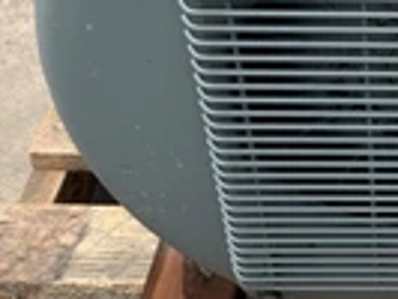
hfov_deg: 23.7
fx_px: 898
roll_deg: -2.4
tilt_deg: -36.6
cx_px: 419
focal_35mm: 78
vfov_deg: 18.9
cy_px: 102
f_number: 1.8
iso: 25
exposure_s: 1/1124
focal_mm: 4.25
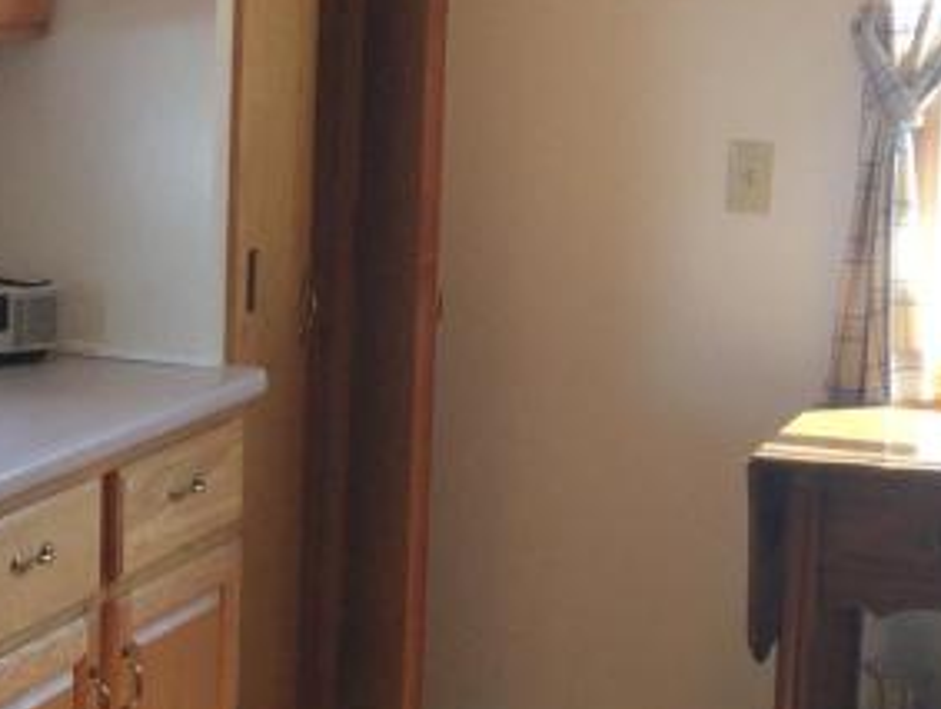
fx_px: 3048
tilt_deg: -7.0
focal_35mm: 112
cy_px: 333
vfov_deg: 13.3
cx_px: 190
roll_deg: -0.9
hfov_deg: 17.4
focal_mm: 3.3
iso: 32
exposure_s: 1/60
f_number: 2.4
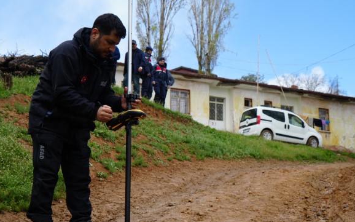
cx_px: 166
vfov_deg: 23.4
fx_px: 532
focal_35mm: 55
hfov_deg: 36.9
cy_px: 149
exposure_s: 1/400
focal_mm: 30
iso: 100
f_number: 5
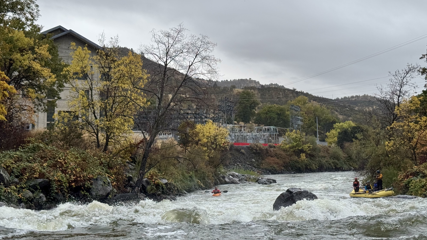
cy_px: 113
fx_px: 600
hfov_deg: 39.2
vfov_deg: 22.6
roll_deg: -0.7
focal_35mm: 53
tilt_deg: +5.3
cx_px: 212
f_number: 1.78
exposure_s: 1/1114
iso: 64
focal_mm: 6.76
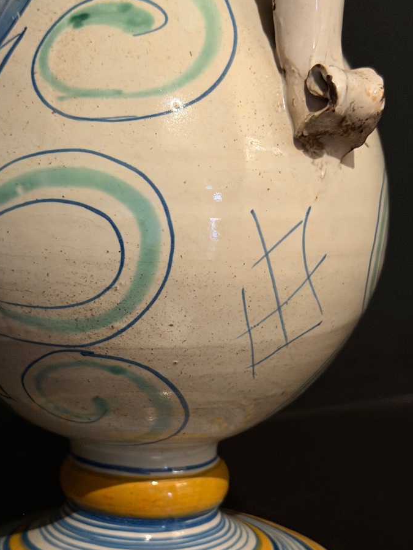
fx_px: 1018
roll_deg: -1.1
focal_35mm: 64
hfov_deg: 22.9
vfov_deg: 30.1
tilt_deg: -10.5
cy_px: 364
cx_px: 150
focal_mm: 6.76
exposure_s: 1/25
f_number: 1.78
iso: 640
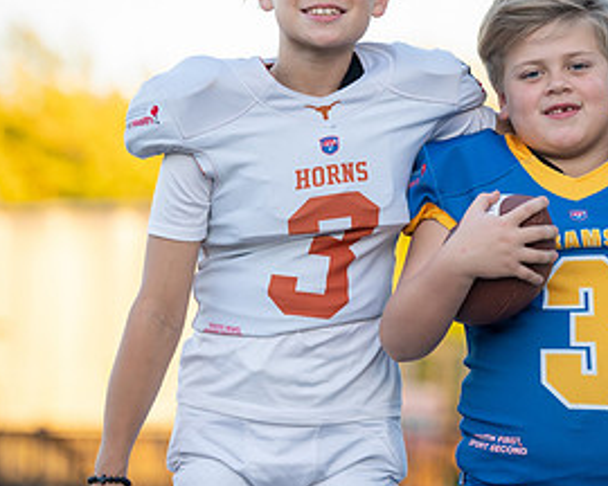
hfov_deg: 7.8
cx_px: 477
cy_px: 210
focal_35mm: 248
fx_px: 4463
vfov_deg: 6.2
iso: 250
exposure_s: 1/320
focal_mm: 123
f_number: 2.8
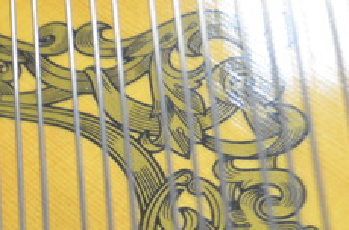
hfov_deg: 18.4
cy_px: 287
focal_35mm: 104
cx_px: -96
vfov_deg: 12.7
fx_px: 1005
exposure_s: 1/30
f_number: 4
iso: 1600
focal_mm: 24
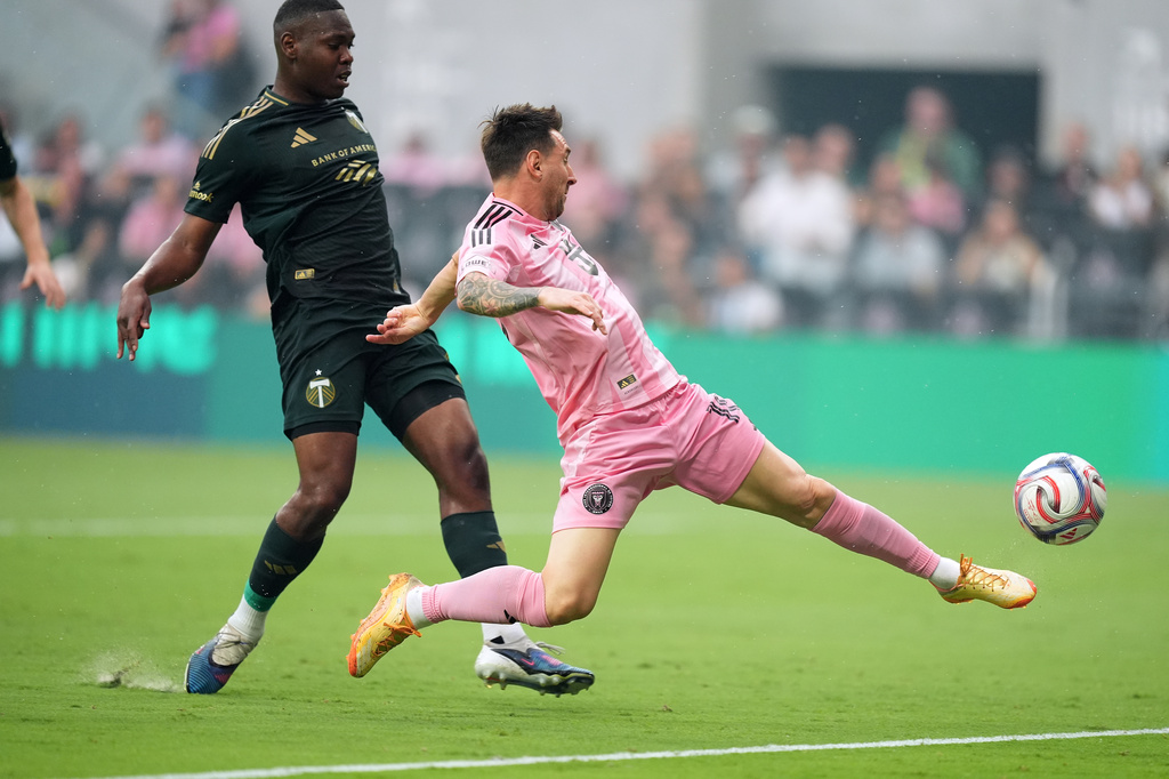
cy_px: 390
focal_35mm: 400
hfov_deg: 5.2
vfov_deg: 3.4
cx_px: 584
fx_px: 12984
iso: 3200
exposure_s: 1/2500
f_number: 2.8
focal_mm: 400
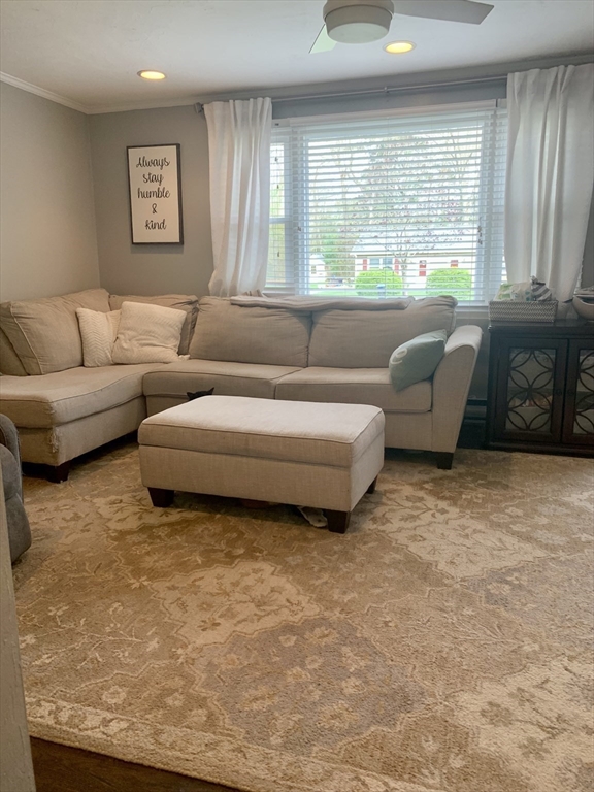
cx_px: 297
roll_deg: +0.6
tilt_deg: -9.5
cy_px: 396
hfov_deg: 53.1
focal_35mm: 26
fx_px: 595
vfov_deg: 67.3
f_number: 1.8
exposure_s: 1/60
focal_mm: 4.25
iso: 50
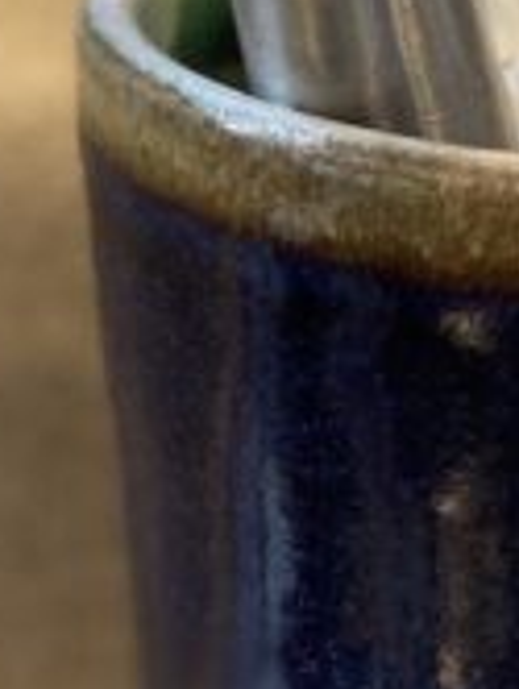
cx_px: 453
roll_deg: -3.5
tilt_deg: -14.2
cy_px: 174
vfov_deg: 7.9
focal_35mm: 250
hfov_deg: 6.0
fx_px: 4985
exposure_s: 1/40
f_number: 2
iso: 125
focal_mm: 6
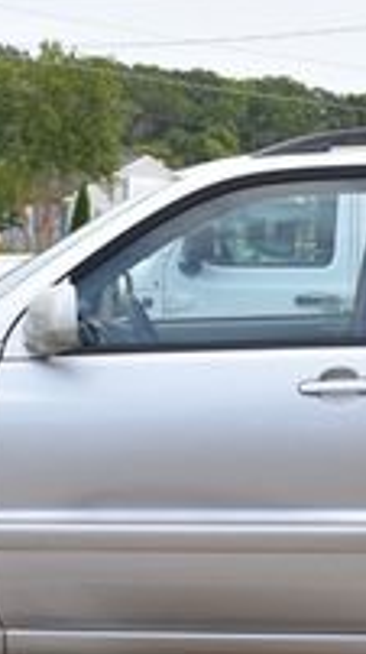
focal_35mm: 135
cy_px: 285
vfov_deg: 16.0
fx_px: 2333
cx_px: 340
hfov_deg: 8.9
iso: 400
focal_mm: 27
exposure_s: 1/200
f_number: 8
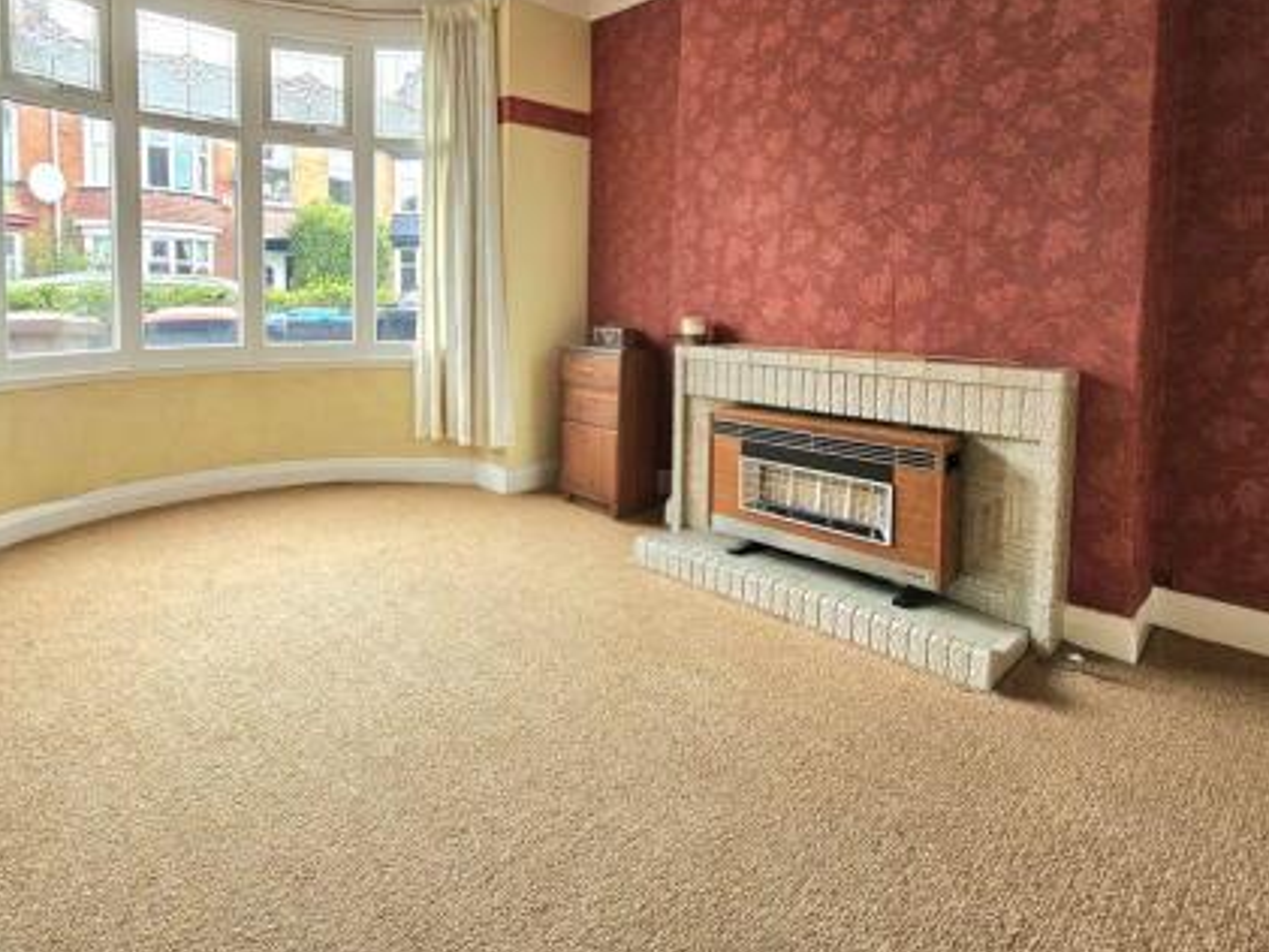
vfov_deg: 70.0
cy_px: 333
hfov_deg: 87.0
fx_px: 660
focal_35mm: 18
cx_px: 532
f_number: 2.2
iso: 50
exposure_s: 1/50.3
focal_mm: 2.2
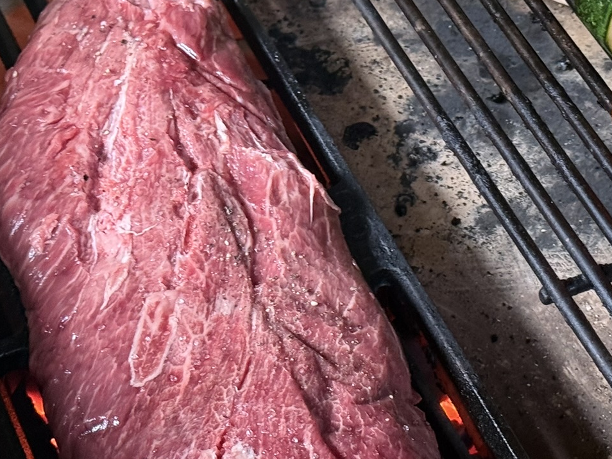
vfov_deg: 14.3
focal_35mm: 103
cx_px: 439
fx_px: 1821
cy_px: 138
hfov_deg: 19.0
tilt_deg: -46.3
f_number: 1.78
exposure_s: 1/60
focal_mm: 6.76
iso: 250
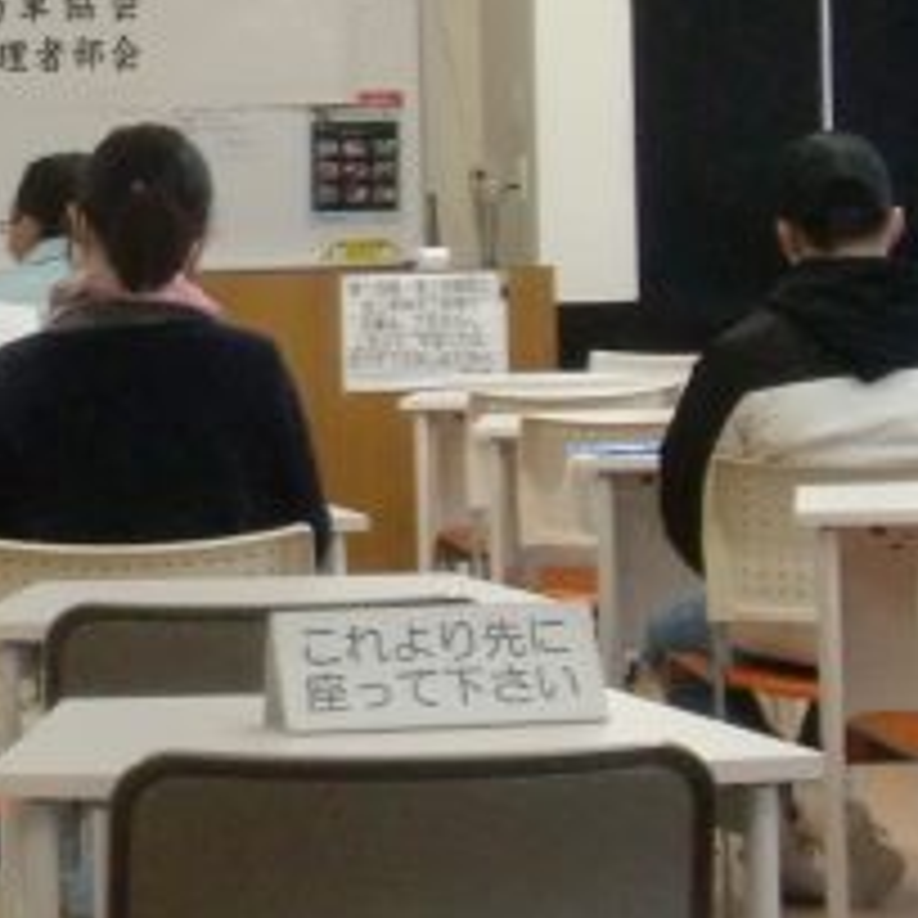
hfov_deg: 12.6
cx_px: -374
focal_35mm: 133
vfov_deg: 13.1
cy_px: 279
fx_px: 3990
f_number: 3.4
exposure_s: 1/60
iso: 500
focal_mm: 7.91
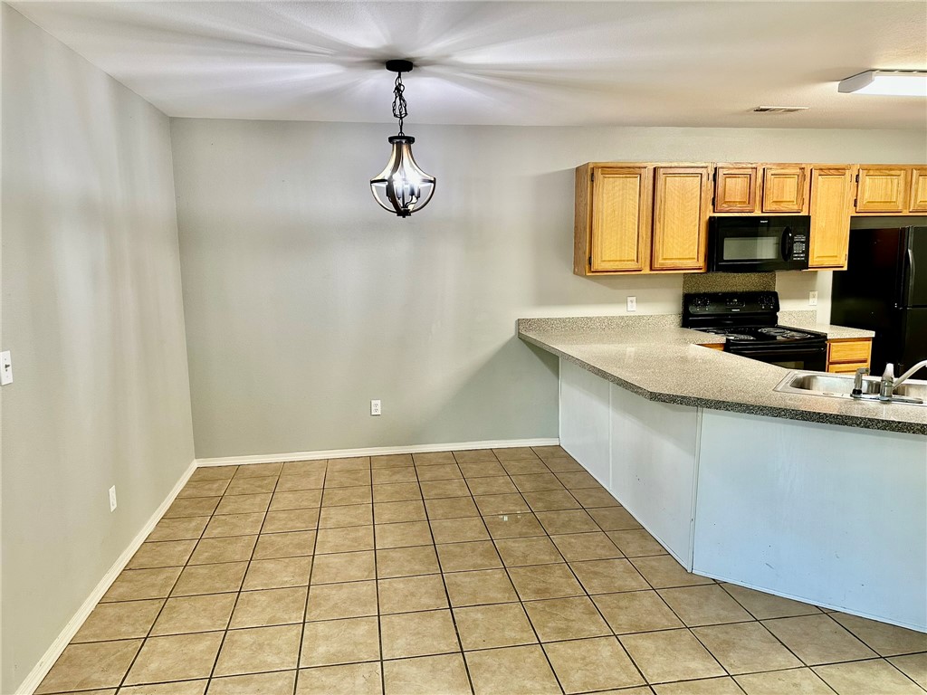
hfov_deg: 71.6
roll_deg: +0.5
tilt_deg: -7.9
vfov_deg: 56.8
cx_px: 464
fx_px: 643
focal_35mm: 24
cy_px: 348
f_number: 1.78
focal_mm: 6.86
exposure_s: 1/60
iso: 250
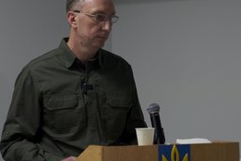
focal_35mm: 147
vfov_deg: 9.3
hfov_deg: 14.0
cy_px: 67
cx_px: 142
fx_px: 984
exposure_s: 1/125
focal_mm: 64
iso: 800
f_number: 2.8
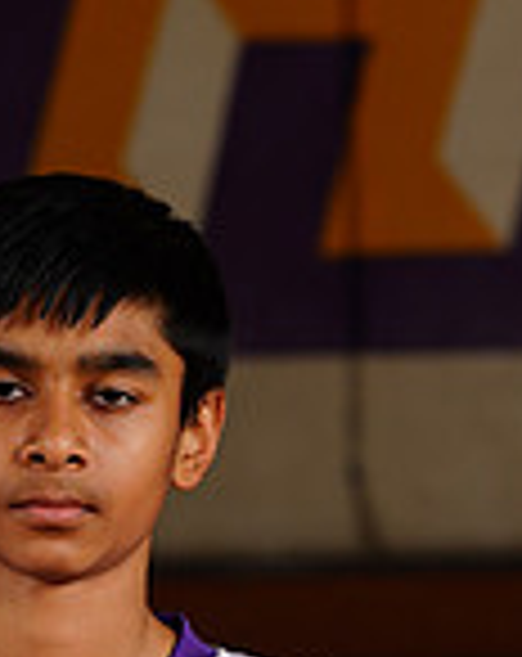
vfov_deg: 3.1
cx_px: 88
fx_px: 12256
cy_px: 760
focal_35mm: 632
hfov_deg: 2.4
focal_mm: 169
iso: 200
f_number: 9
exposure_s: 1/200
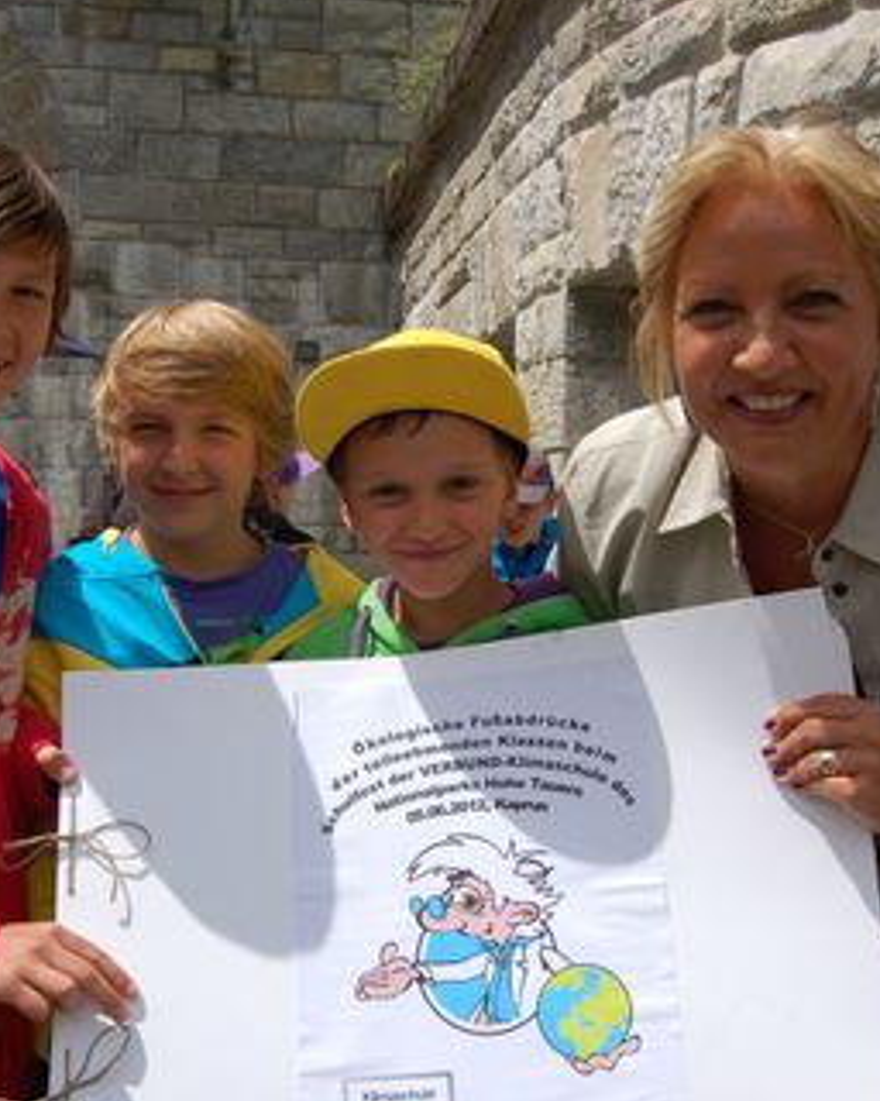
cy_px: 561
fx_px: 1392
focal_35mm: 43
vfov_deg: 43.1
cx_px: 419
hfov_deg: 35.1
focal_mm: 19
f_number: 10
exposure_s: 1/400
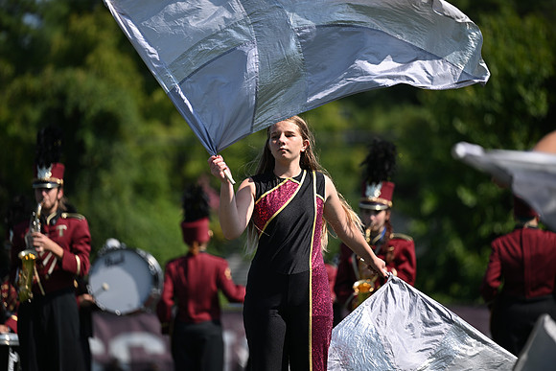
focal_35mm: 190
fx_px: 2935
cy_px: 186
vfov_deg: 7.2
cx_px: 278
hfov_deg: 10.8
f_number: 2.8
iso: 125
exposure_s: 1/2000
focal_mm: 190
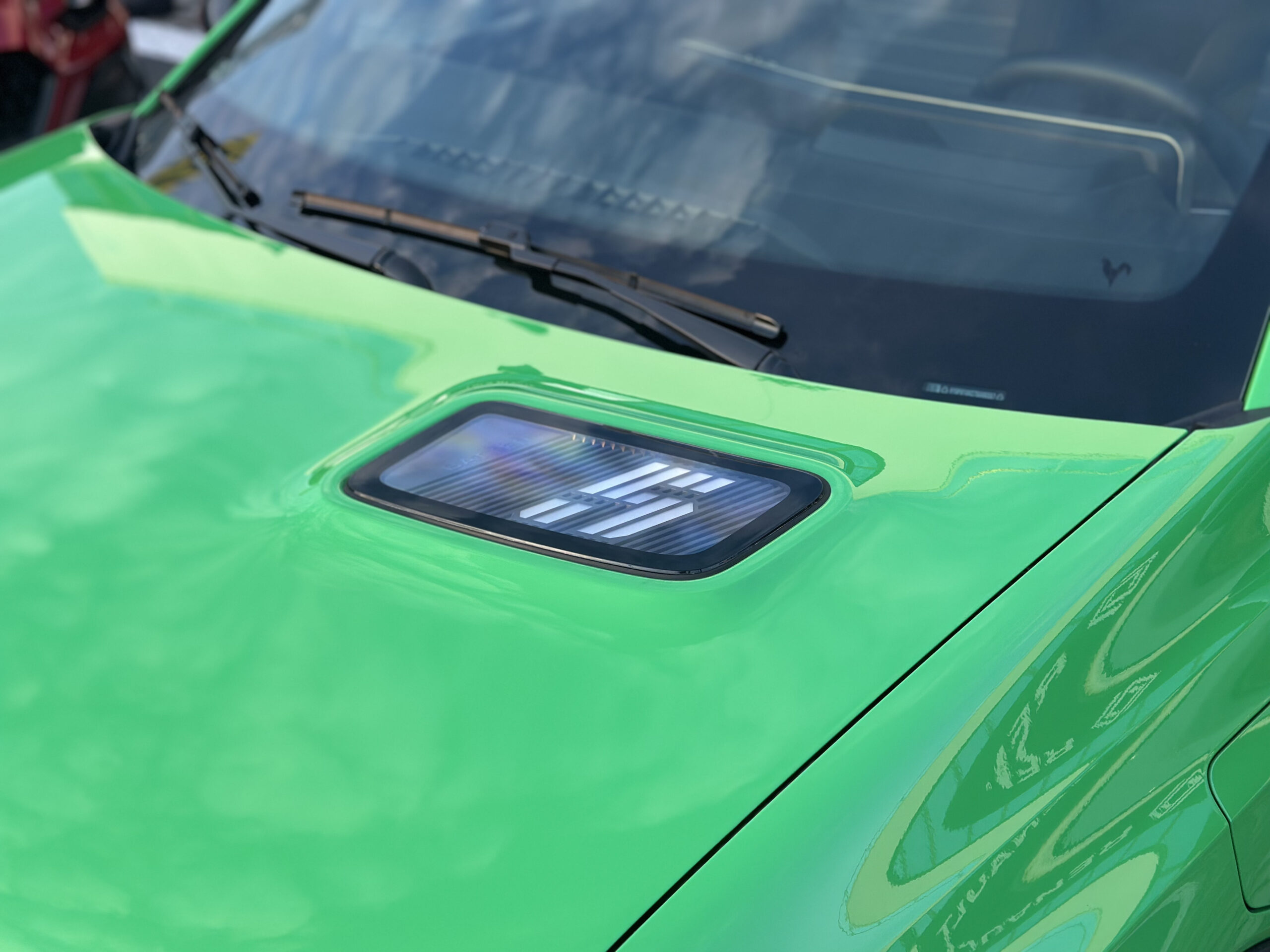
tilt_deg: -23.3
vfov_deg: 30.3
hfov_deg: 39.7
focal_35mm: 48
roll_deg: +0.4
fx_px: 1761
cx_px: 635
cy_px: 476
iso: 100
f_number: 1.78
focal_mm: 6.86
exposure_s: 1/250
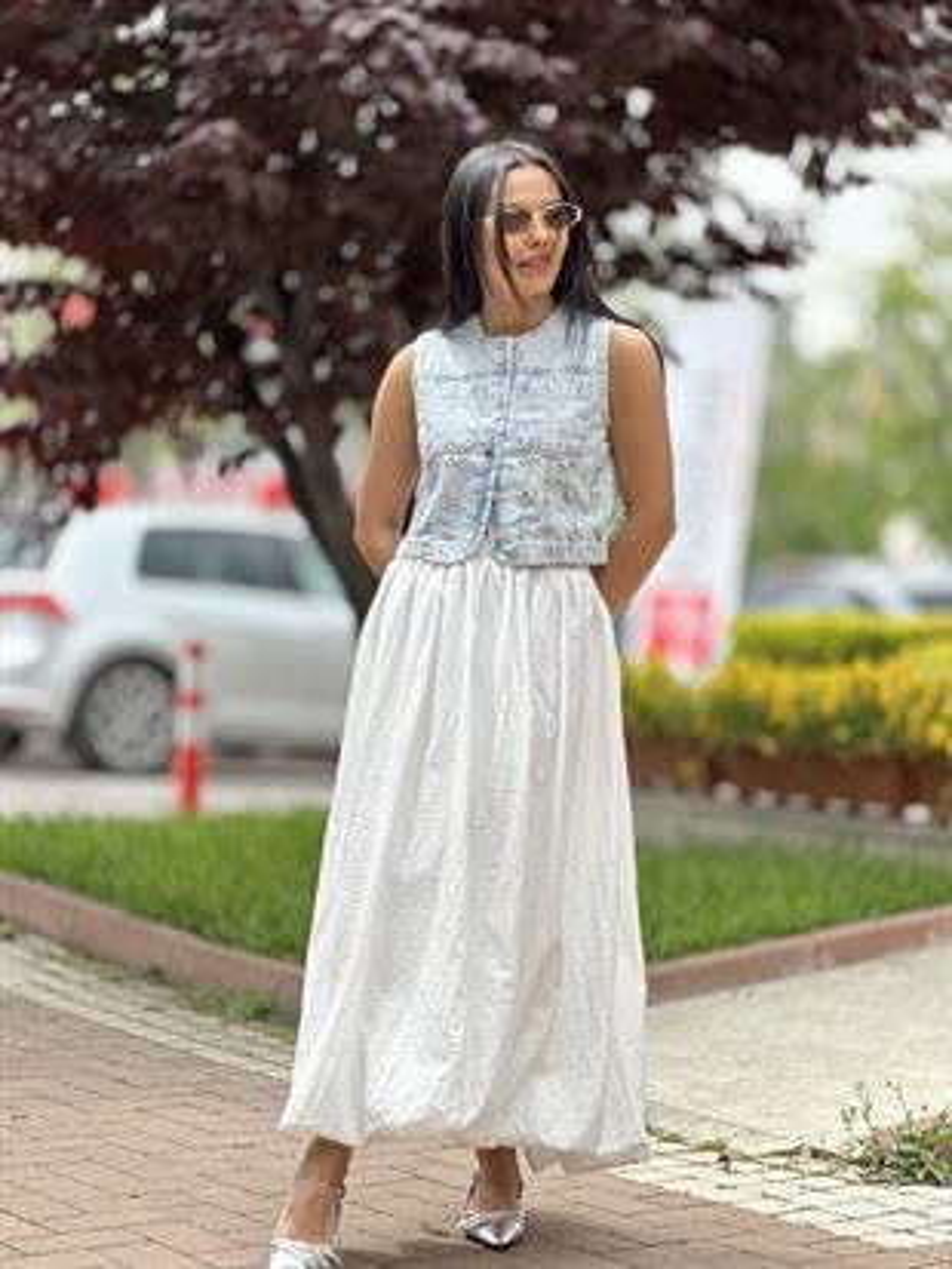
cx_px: 476
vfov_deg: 25.3
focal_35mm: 77
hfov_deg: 19.1
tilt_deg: -2.6
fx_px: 2822
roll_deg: +0.1
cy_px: 634
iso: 20
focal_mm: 9
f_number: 2.8
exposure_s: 1/148
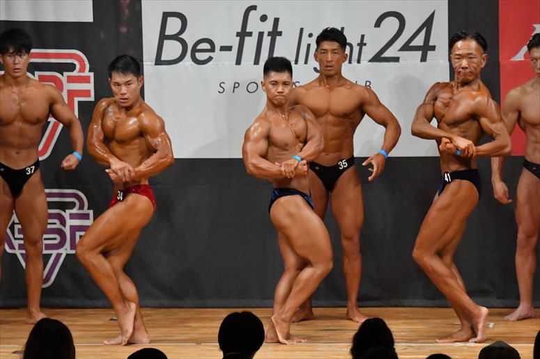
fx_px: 4273
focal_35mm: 285
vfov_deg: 4.8
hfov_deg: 7.2
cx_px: 270
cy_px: 180
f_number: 5.6
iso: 8000
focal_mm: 190
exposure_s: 1/400
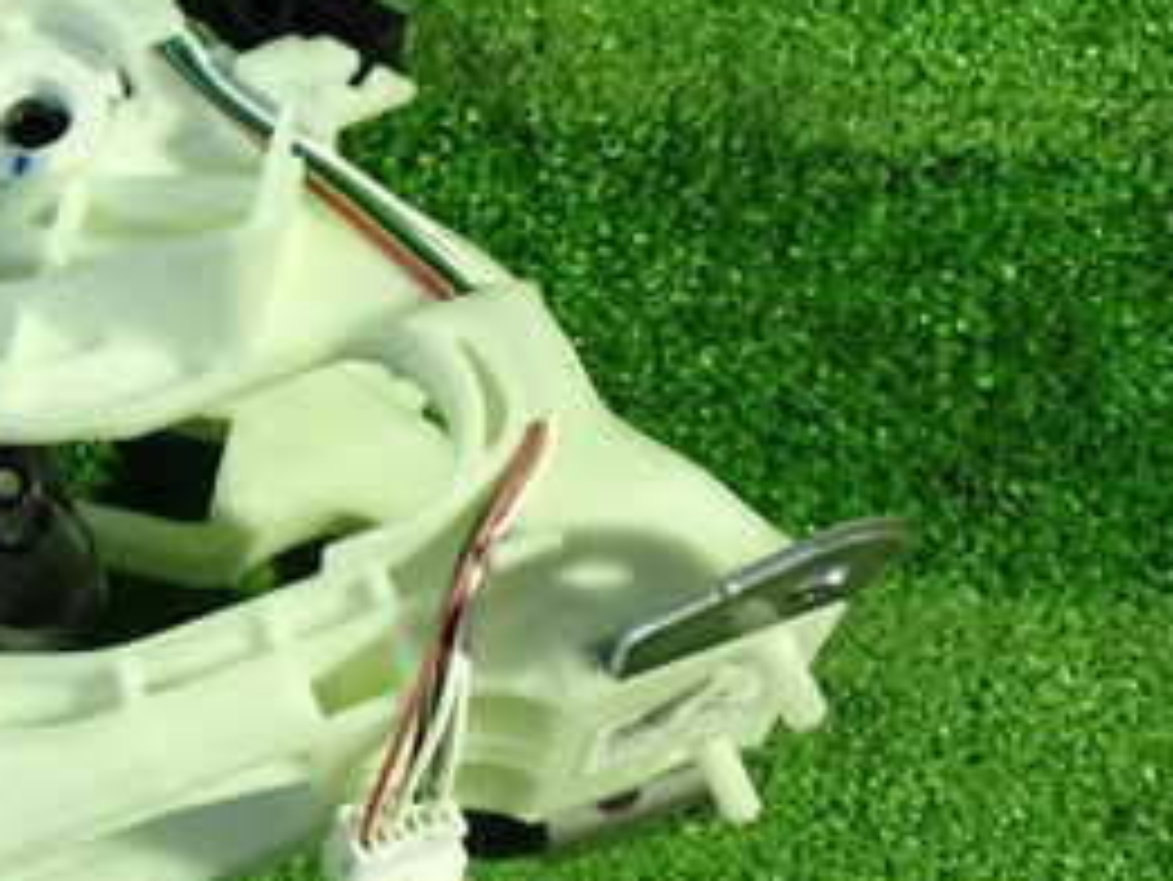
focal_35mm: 69
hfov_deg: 26.7
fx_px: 2339
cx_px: 4
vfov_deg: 21.3
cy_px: 342
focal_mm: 5.4
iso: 640
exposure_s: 1/30
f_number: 2.3
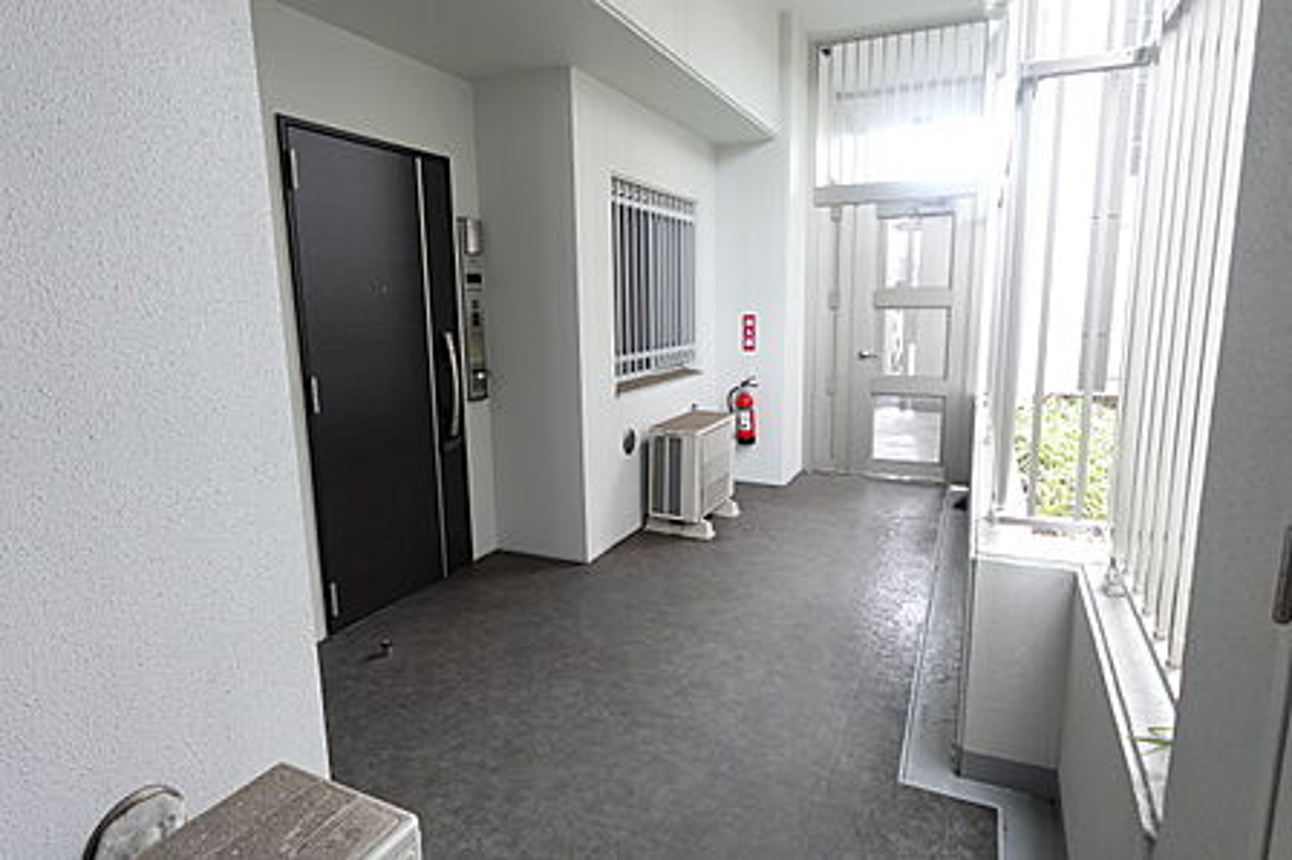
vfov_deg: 61.9
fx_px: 717
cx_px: 646
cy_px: 430
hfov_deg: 84.0
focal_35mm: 20
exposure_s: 1/80
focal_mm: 7.6
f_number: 2
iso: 500
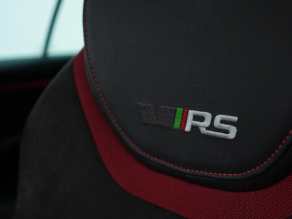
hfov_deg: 46.7
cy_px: 111
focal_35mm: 40
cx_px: 166
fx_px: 337
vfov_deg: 36.0
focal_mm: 24
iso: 125
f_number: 3.2
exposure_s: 1/40
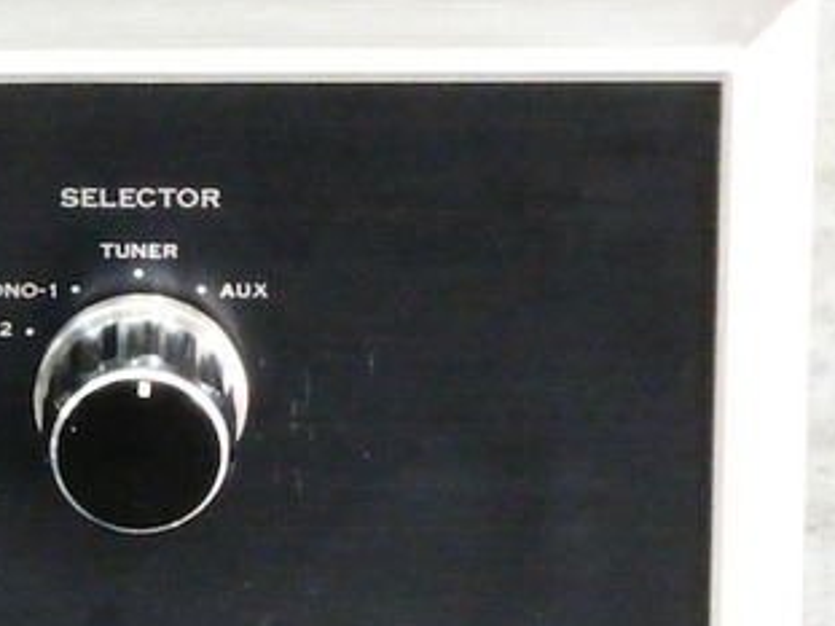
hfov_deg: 4.7
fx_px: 10055
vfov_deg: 3.6
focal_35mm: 417
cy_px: 441
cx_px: -314
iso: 1600
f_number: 8
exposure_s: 1/20
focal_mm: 24.2
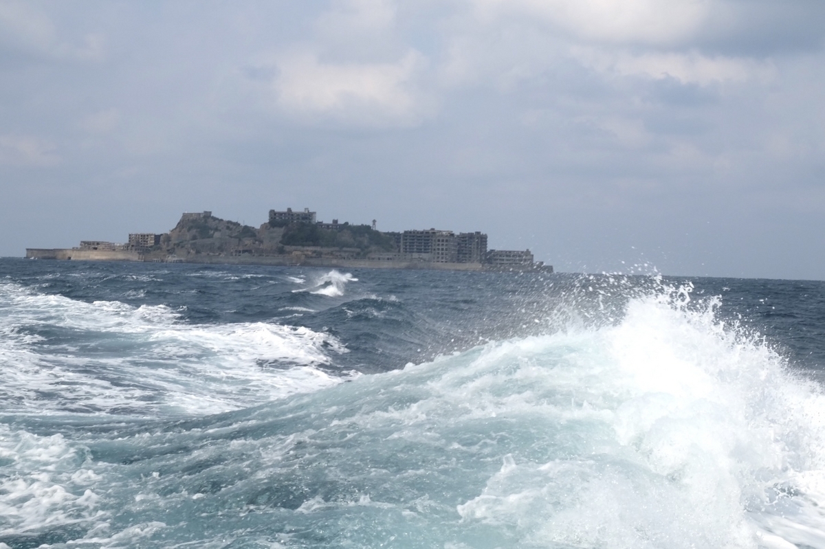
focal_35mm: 51
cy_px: 274
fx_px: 1168
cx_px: 412
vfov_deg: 26.5
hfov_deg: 38.9
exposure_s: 1/420
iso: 400
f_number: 14
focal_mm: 34.3
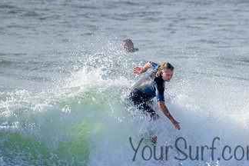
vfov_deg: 1.0
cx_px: 208
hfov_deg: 1.4
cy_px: 143
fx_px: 9897
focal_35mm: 1431
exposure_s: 1/2000
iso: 900
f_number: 11
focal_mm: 800
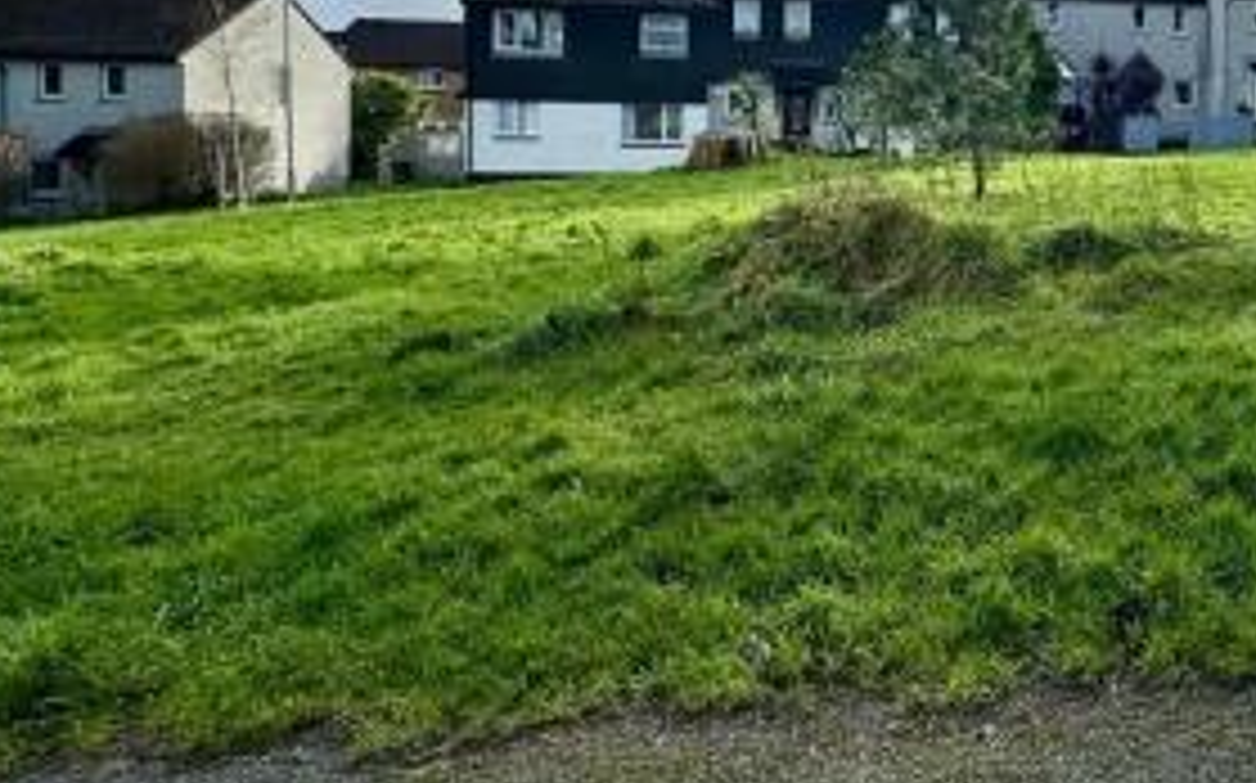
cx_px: 1177
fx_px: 1060
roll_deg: -1.1
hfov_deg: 52.2
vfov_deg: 38.8
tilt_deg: -0.2
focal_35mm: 31
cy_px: 146
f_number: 2.2
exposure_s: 1/1618
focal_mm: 2.22
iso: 40
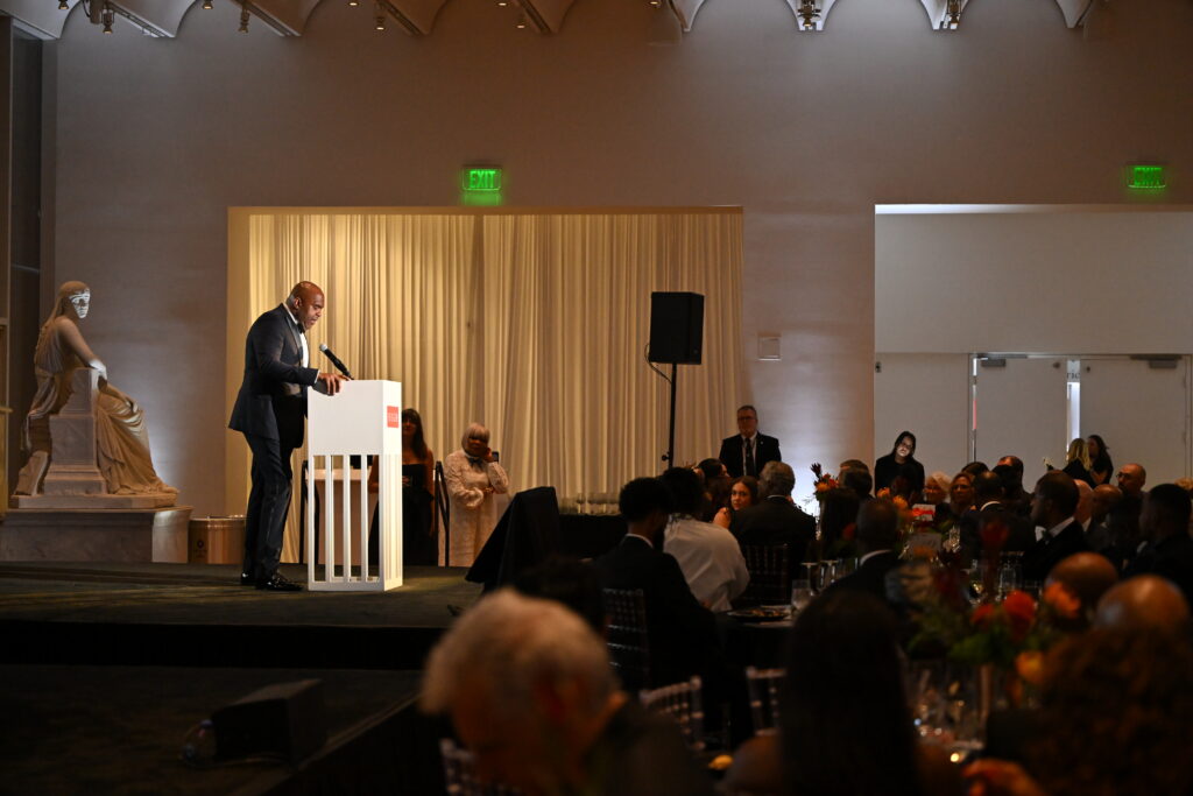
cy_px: 398
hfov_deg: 28.8
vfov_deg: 19.5
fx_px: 2320
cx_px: 596
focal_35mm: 70
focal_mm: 70
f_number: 2.8
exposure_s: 1/320
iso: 3200
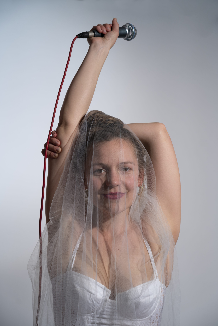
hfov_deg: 20.0
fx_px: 618
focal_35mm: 68
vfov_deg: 29.7
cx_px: 109
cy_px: 163
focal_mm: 68
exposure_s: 1/125
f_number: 4
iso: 200
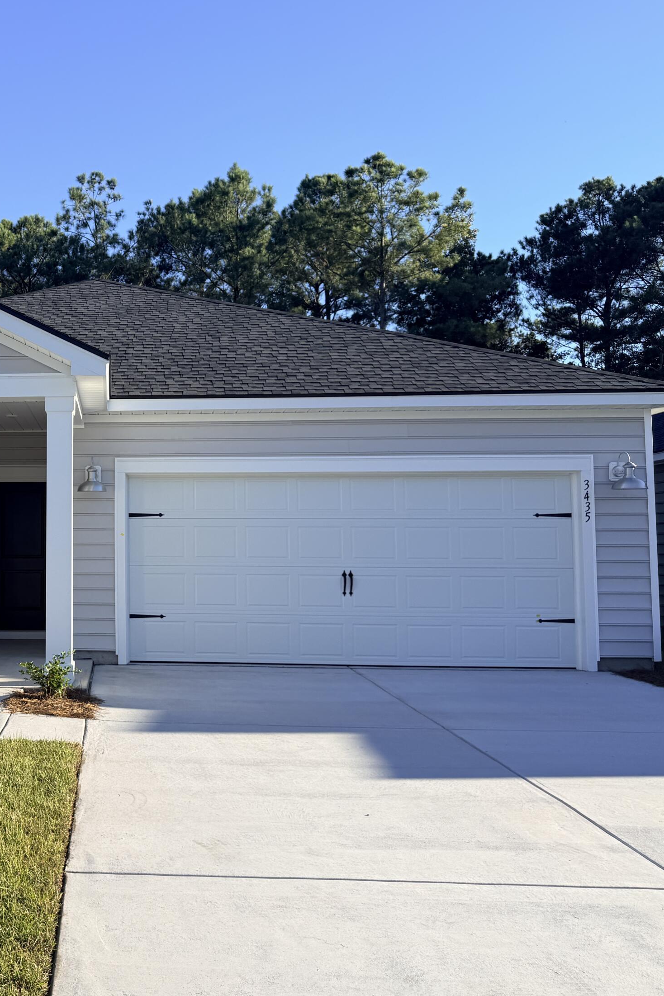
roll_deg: +1.5
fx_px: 941
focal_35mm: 34
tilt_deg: +4.1
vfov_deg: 55.8
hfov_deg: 36.2
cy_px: 493
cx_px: 50
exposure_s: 1/3021
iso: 80
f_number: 1.78
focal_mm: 6.76
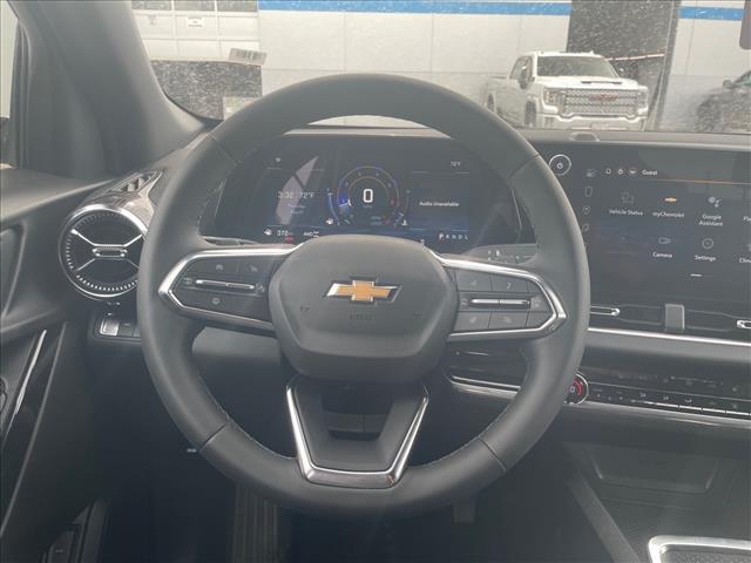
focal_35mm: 26
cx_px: 376
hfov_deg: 67.3
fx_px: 564
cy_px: 282
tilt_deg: -22.7
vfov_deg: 53.1
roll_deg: -2.9
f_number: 1.6
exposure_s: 1/121
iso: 40
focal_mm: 4.2
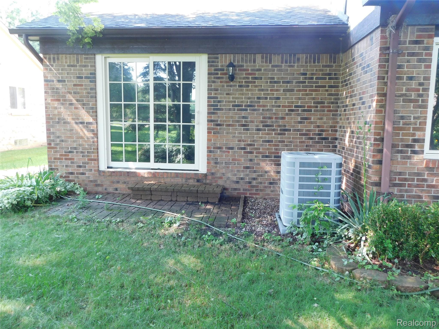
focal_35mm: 28
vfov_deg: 49.7
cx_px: 220
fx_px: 355
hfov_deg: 63.4
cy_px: 164
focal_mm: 4.9
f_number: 3.2
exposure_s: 1/40
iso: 125
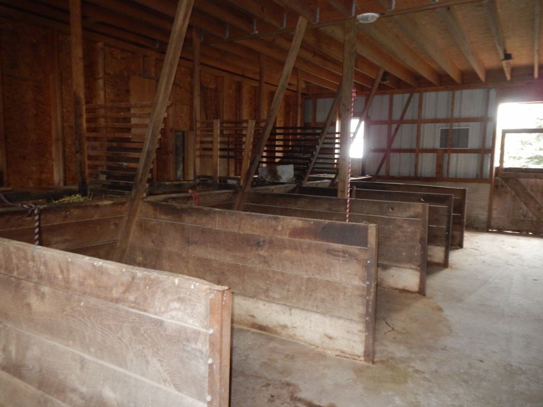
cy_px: 204
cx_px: 272
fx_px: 392
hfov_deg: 69.4
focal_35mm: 25
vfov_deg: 54.9
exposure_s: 1/30
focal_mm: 4.5
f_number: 3.2
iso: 500
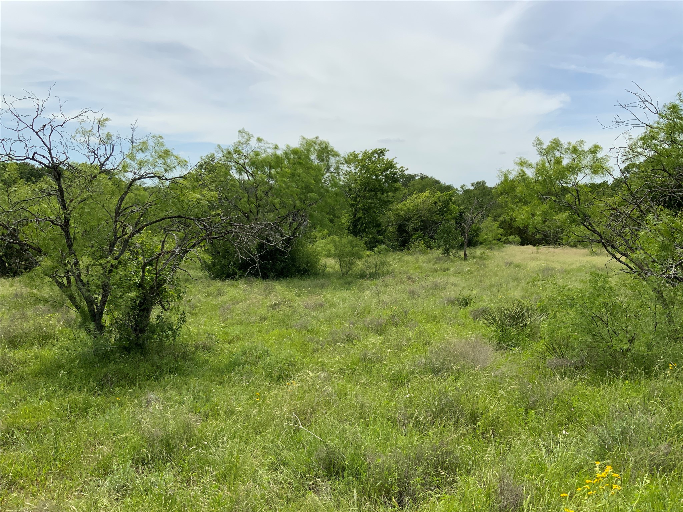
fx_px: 572
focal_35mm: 29
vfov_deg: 48.2
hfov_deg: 61.7
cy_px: 256
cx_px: 342
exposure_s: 1/2801
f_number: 1.8
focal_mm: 3
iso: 16
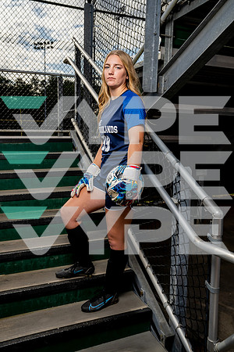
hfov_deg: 40.0
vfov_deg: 57.2
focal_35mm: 33
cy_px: 176
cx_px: 117
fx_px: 322
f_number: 5
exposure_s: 1/1000
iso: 100
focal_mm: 33
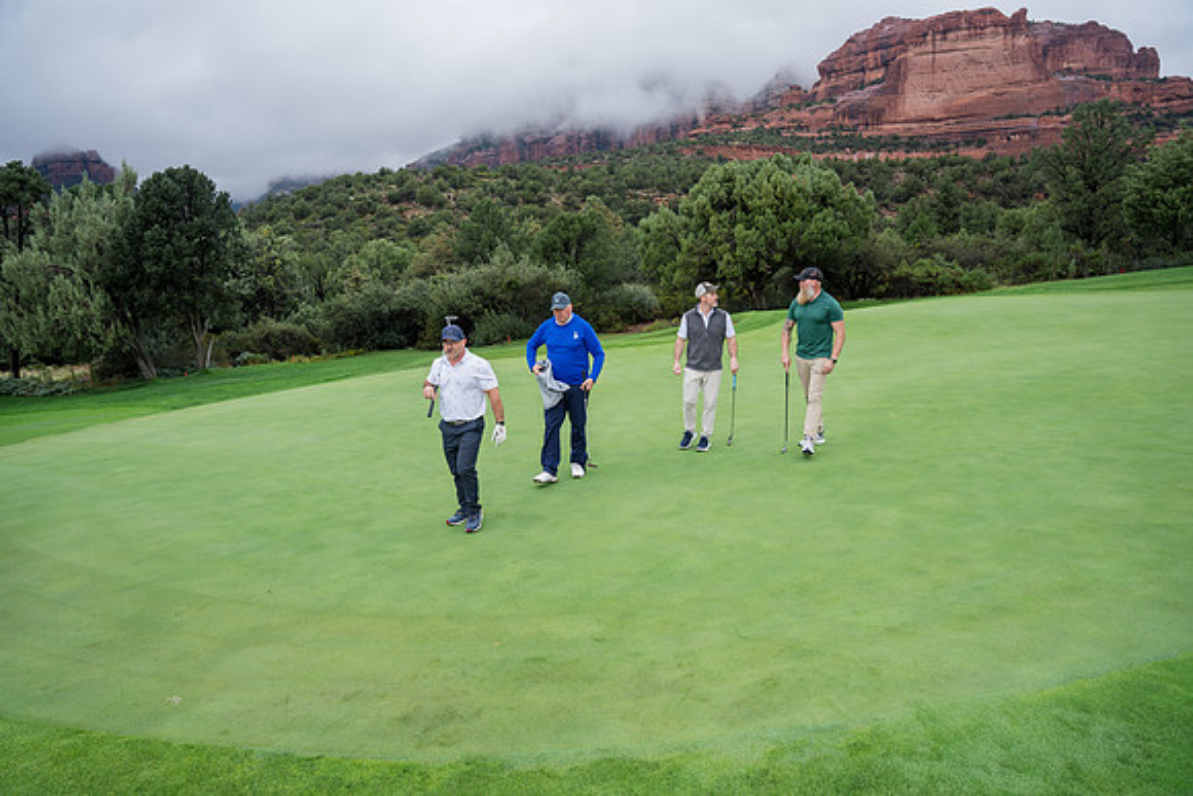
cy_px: 398
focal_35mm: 24
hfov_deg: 73.7
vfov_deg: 53.2
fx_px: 795
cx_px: 596
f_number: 5
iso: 320
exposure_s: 1/400
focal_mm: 24
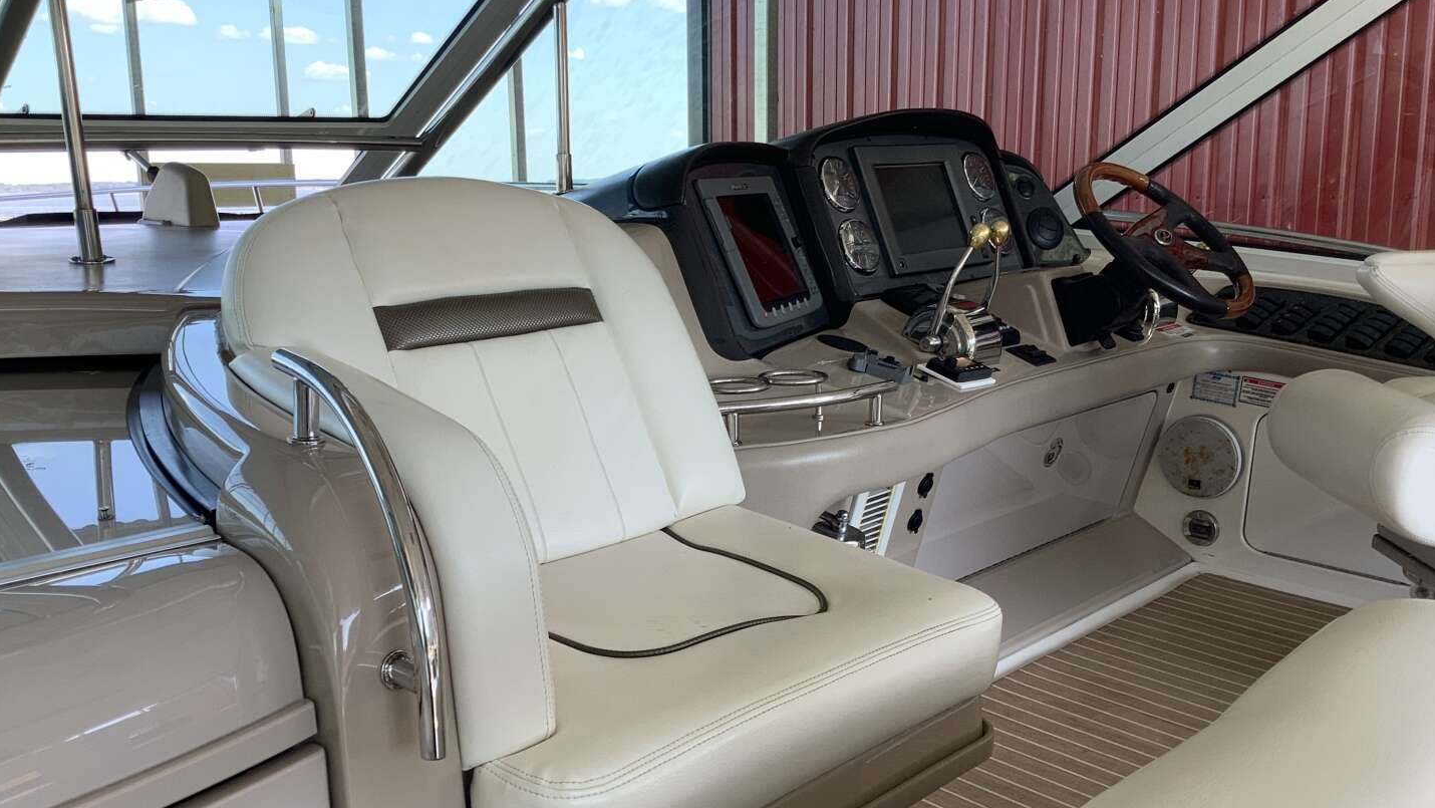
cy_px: 443
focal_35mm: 34
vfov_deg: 34.6
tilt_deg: -11.2
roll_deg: +1.1
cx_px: 719
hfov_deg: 58.0
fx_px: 1294
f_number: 2.4
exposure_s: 1/120
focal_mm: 3.3
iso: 32
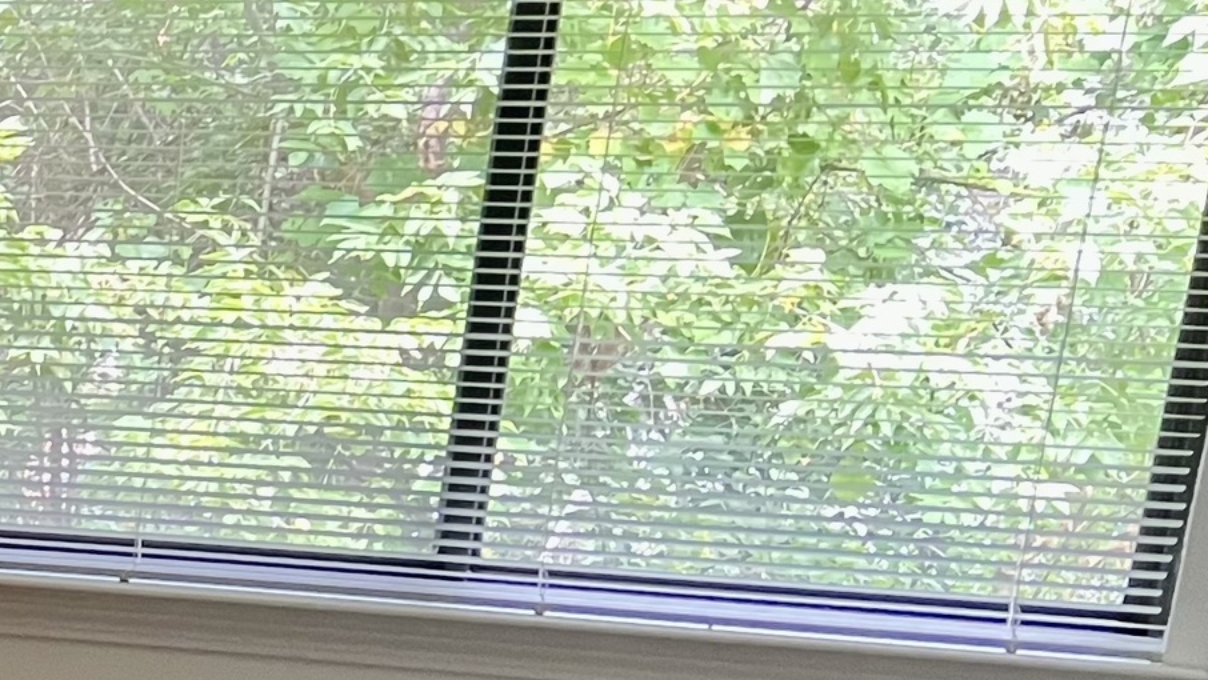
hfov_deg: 18.9
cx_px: -732
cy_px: 1092
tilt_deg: -15.3
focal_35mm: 96
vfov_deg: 11.9
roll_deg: -2.1
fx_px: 3076
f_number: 1.5
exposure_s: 1/60
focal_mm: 5.7
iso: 320
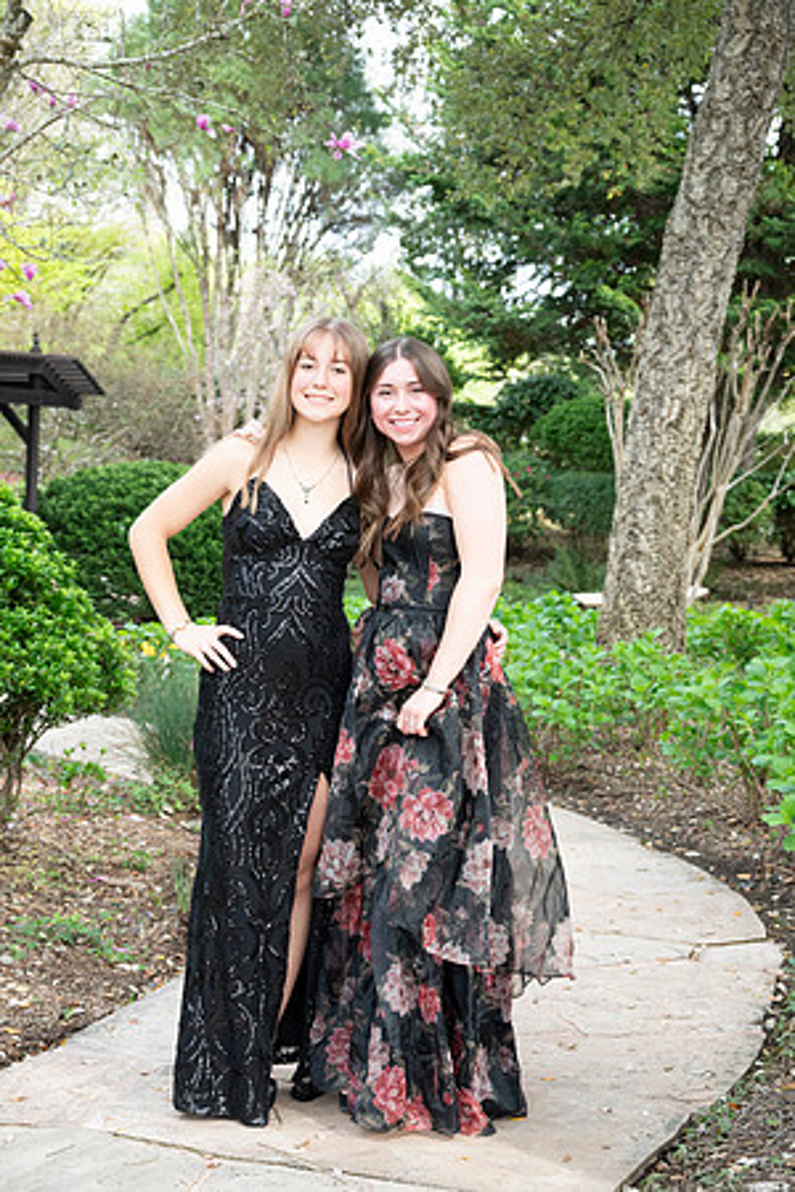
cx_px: 398
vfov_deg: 33.4
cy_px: 596
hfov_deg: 22.6
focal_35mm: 60
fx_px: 1987
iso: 1250
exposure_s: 1/400
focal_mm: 60
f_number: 7.1
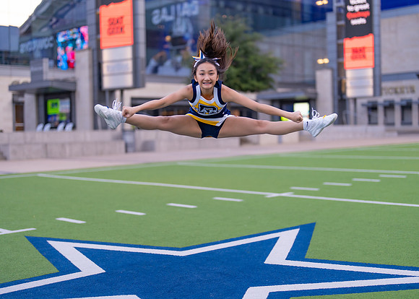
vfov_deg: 25.5
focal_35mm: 56
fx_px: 661
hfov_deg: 35.2
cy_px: 149
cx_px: 211
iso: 500
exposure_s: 1/1250
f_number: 1.2
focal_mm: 50
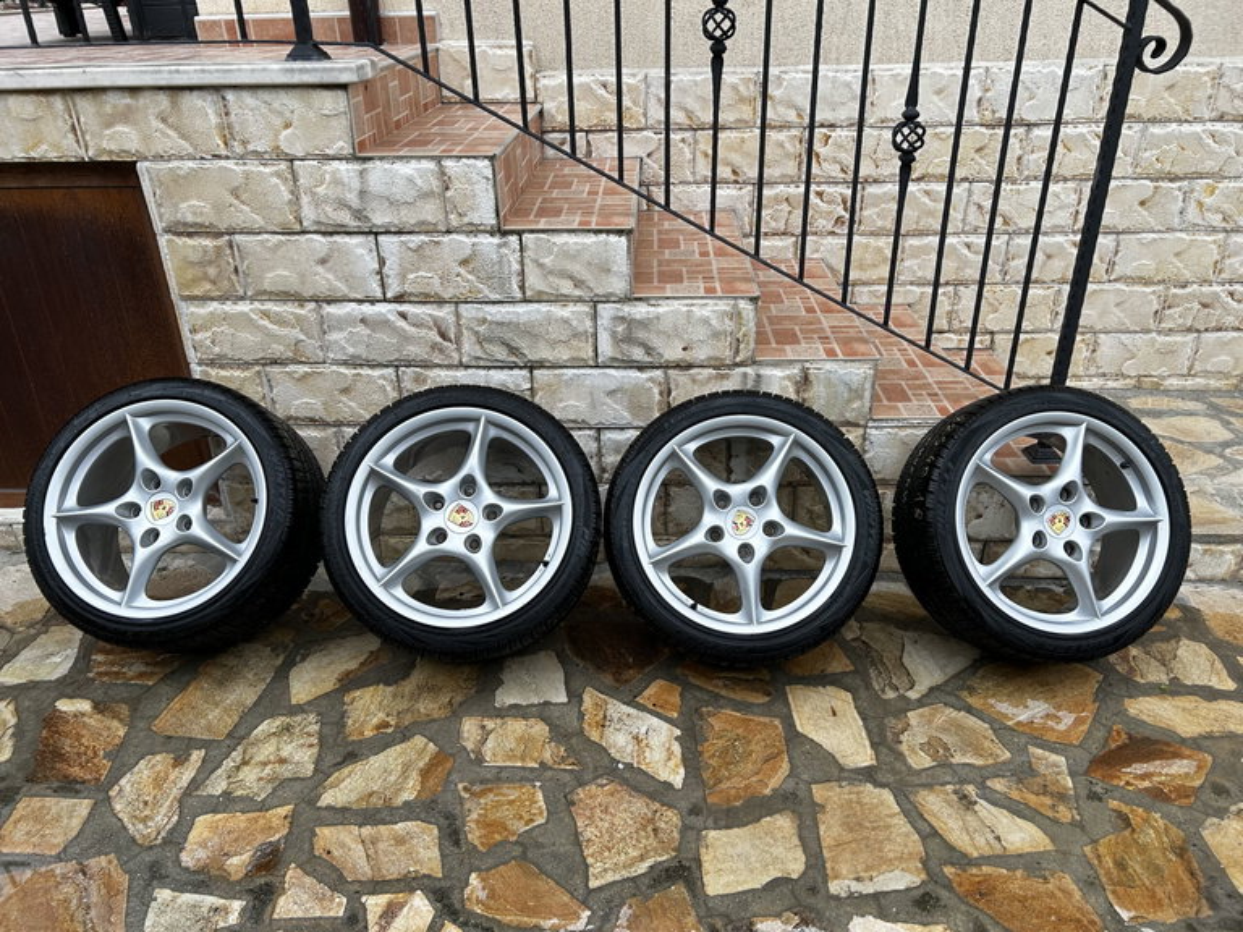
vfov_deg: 53.1
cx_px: 622
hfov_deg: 67.3
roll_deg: +0.7
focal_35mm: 26
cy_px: 466
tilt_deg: -28.1
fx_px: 934
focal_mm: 5.7
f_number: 1.5
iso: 50
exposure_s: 1/377
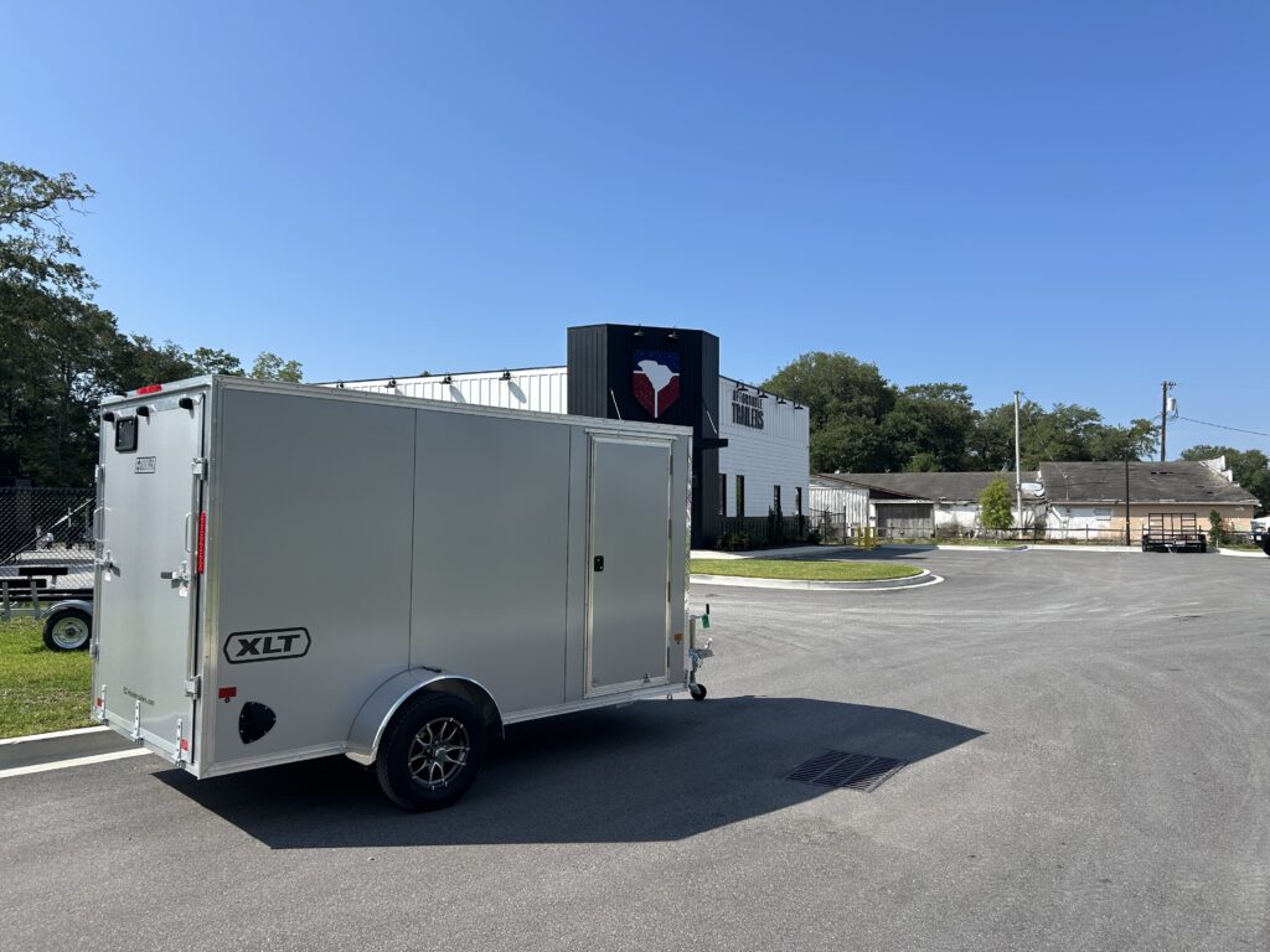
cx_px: 635
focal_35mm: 26
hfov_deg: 67.3
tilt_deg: +1.5
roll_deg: -0.1
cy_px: 476
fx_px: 954
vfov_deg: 53.1
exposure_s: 1/3968
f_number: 1.5
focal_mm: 5.7
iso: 50
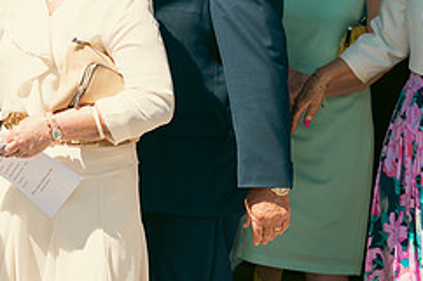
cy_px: -38
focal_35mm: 96
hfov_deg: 20.8
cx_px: 47
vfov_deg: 13.9
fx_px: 1127
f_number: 3.5
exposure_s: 1/800
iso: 100
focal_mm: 40
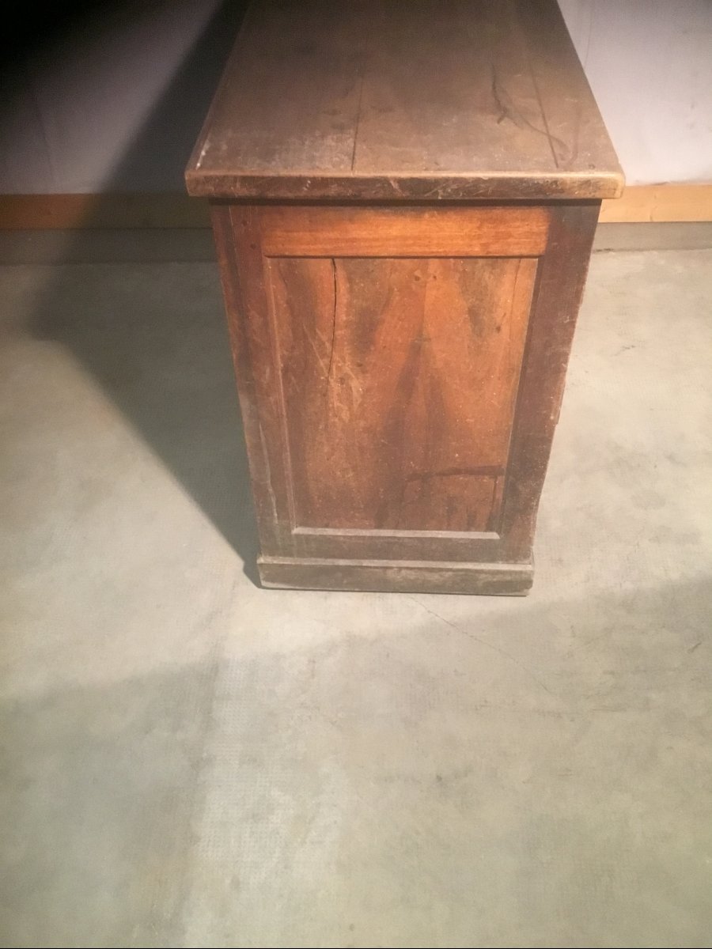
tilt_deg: -44.8
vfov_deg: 58.4
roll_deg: +2.3
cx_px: 356
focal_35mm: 31
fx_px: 850
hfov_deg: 45.4
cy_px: 474
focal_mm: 3.3
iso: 250
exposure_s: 1/25
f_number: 2.4
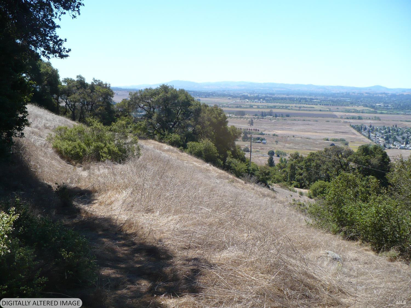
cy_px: 154
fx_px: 439
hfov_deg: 50.1
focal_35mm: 37
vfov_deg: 38.7
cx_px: 206
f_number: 2.8
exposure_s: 1/800
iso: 100
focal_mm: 6.1
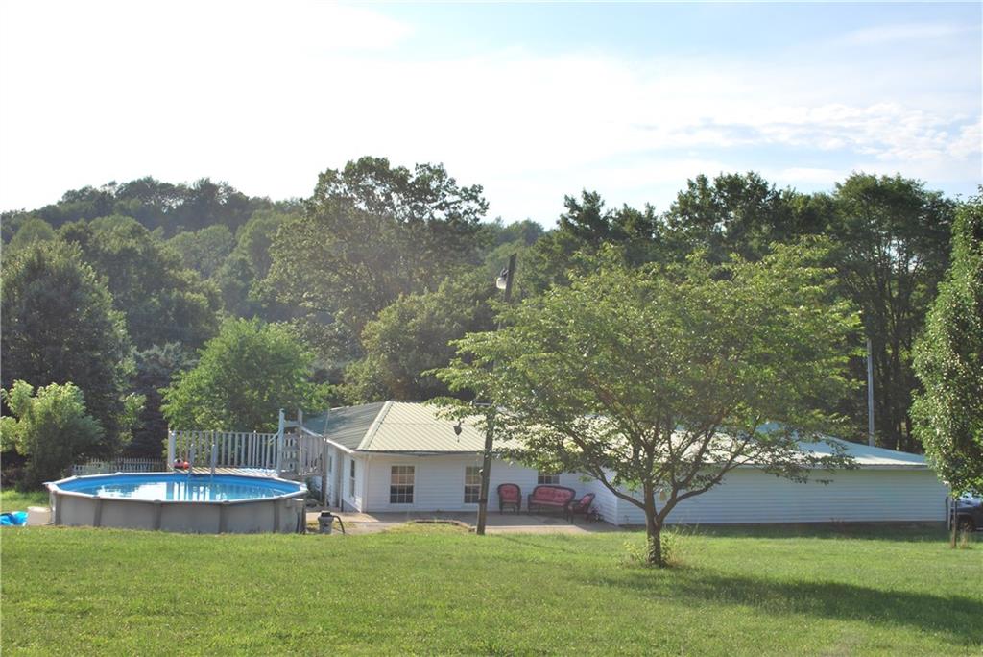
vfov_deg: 29.9
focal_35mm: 45
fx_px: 1229
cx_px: 492
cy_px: 328
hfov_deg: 43.6
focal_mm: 30
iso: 100
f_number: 10
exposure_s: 1/200
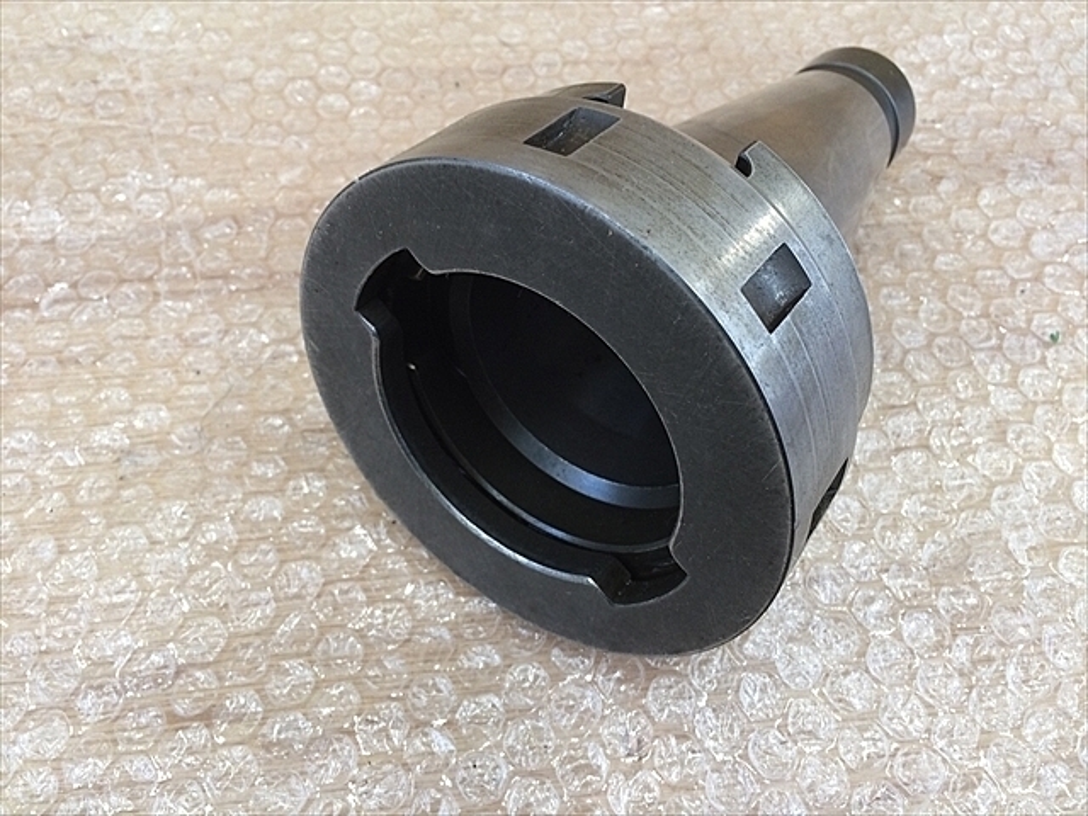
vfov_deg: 48.2
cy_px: 408
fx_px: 911
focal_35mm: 29
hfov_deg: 61.7
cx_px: 544
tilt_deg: -56.9
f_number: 2.2
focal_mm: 4.15
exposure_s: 1/30
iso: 64
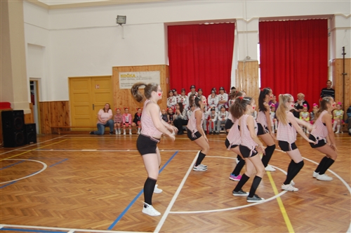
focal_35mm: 34
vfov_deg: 38.3
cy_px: 116
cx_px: 176
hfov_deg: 55.2
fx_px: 336
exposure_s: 1/60
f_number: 3.8
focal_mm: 23
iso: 400
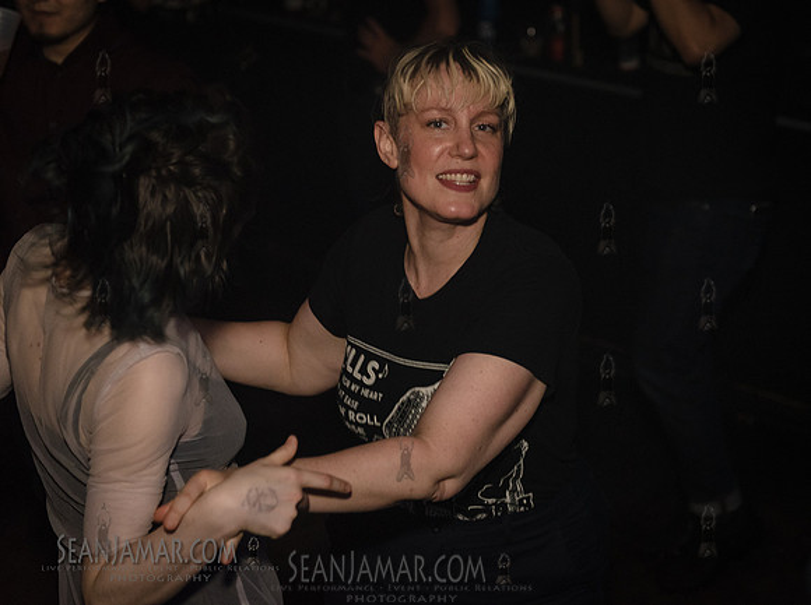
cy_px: 251
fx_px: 1831
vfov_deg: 18.8
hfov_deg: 24.9
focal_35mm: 78
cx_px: 531
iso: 2000
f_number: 3.5
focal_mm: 62
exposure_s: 1/250
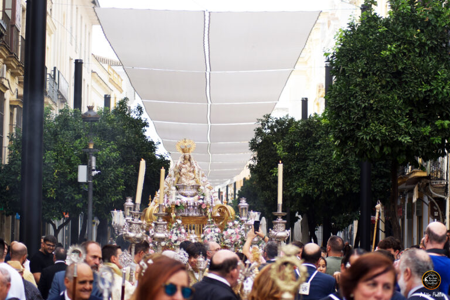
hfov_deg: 19.5
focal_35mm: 105
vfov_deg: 13.0
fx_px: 1312
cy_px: 150
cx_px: 225
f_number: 4
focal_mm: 70
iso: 1000
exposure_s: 1/1600
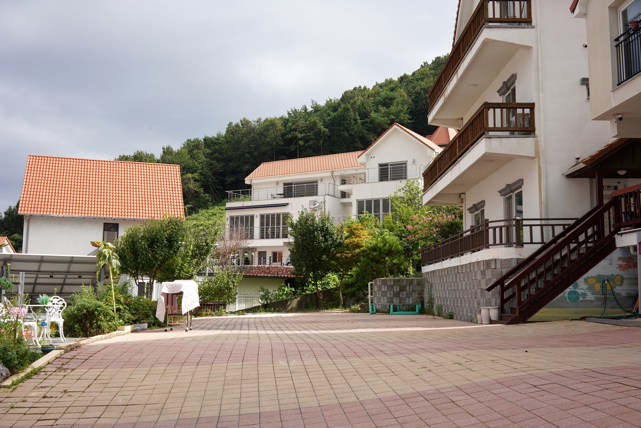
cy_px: 214
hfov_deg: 54.4
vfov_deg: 37.9
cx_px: 320
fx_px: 623
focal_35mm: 35
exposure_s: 1/100
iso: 200
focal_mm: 35
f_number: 13
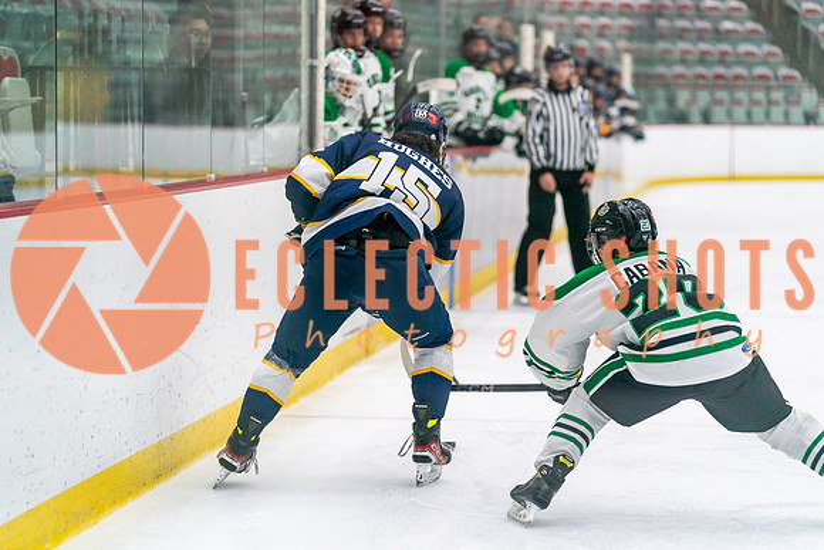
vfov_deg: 11.5
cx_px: 412
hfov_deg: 17.2
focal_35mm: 119
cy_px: 275
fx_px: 2724
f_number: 2.8
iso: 3200
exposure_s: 1/1250
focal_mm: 119
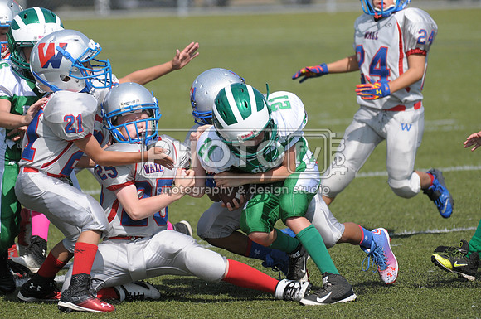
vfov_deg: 4.2
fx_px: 4403
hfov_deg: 6.3
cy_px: 160
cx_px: 240
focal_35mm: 330
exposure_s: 1/6400
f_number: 4
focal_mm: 220
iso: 640
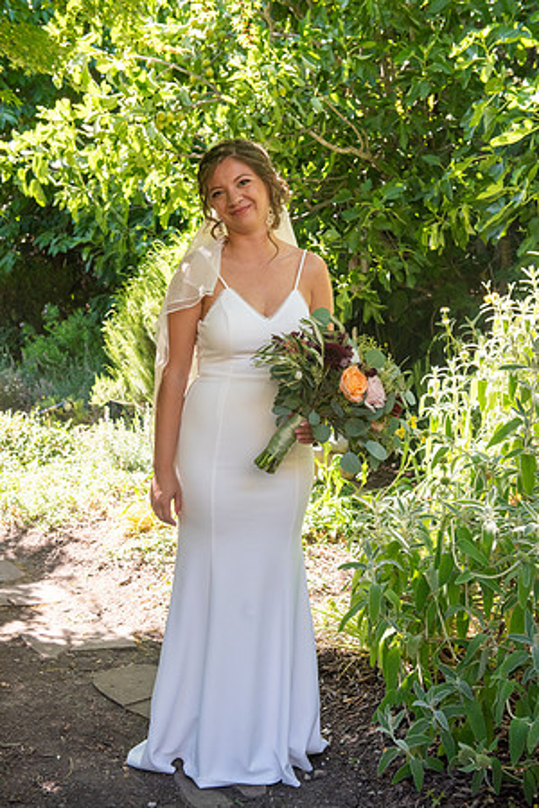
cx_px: 270
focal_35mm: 48
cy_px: 404
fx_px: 1078
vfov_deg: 41.1
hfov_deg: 28.1
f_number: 5
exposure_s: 1/400
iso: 640
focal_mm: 48
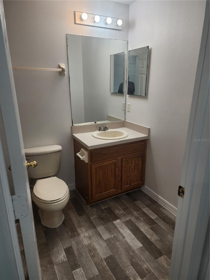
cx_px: 105
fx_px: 186
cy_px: 140
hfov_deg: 58.9
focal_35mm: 23
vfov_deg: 73.9
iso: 64
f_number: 1.8
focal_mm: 6.4
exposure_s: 1/120
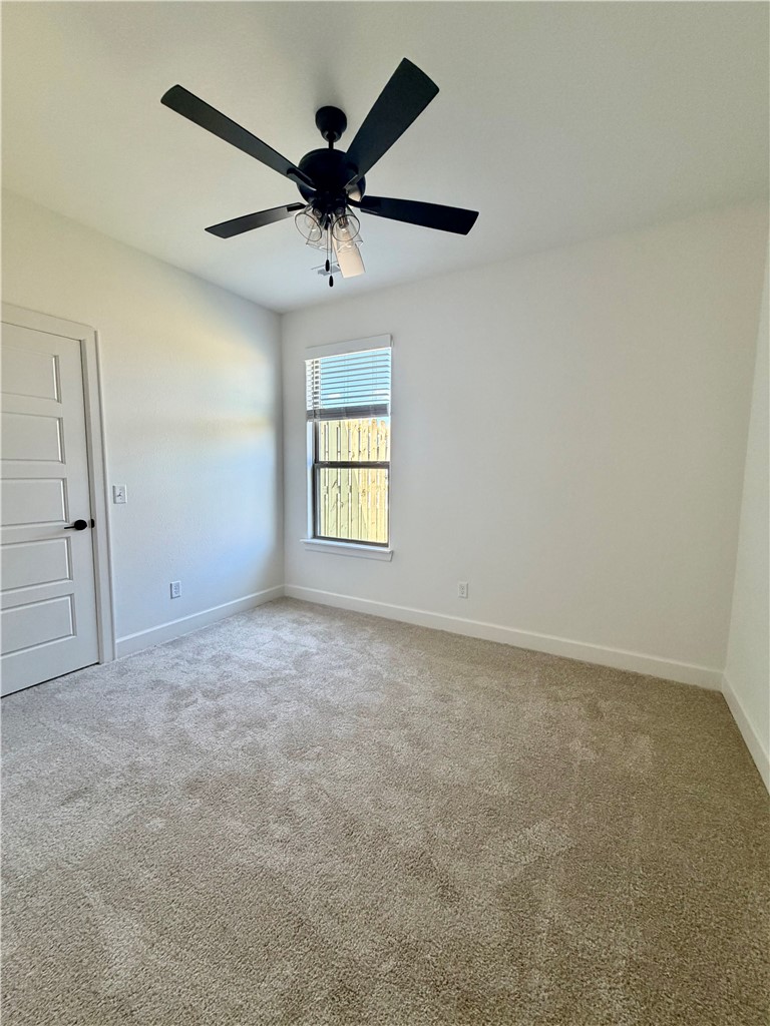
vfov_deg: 102.1
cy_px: 513
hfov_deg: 85.7
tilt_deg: -6.7
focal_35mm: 14
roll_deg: -1.3
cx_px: 385
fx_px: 415
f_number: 2.2
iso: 200
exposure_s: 1/121
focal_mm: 2.22
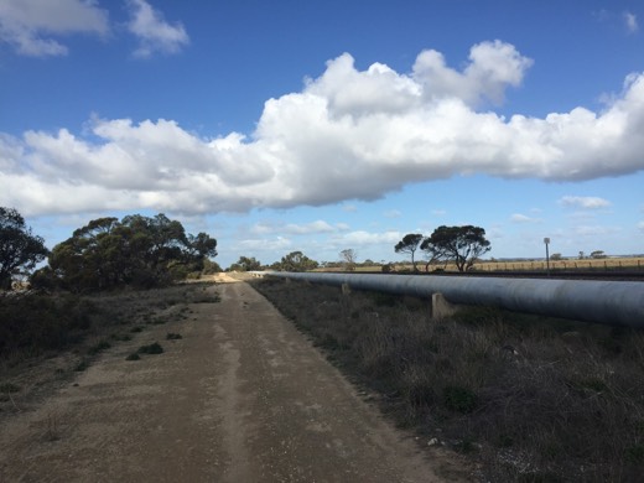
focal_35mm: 29
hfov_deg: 61.7
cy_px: 242
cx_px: 322
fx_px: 540
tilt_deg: +2.9
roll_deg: +0.8
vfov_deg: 48.2
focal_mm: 4.15
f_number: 2.2
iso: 32
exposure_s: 1/2326
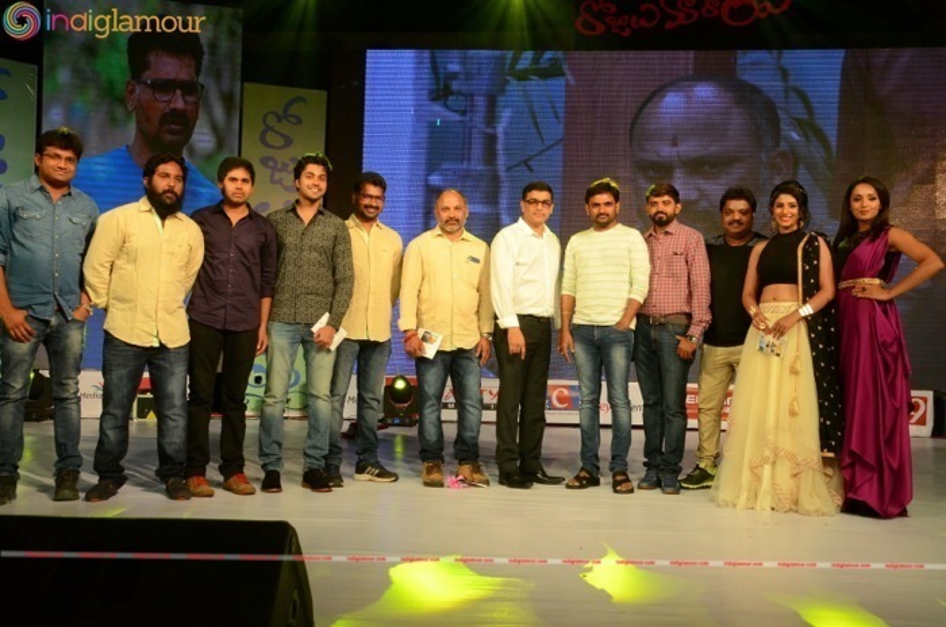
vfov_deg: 35.4
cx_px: 473
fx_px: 984
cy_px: 314
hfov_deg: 51.4
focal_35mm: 38
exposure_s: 1/125
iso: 1250
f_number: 8
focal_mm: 25
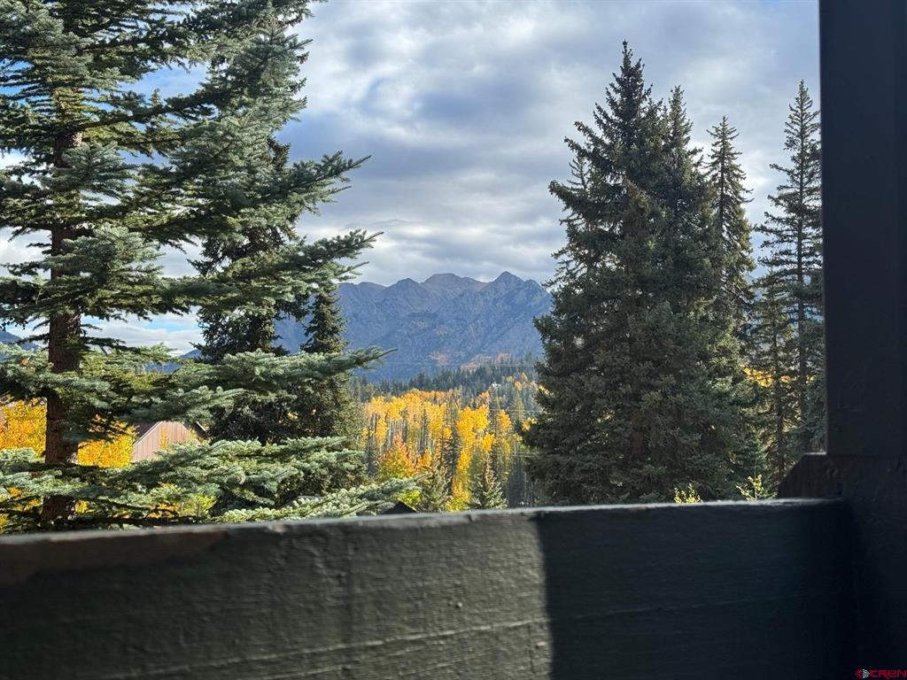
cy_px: 340
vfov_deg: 30.3
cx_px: 454
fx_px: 1258
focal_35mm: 48
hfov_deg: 39.7
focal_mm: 6.76
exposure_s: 1/1597
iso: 64
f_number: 1.78
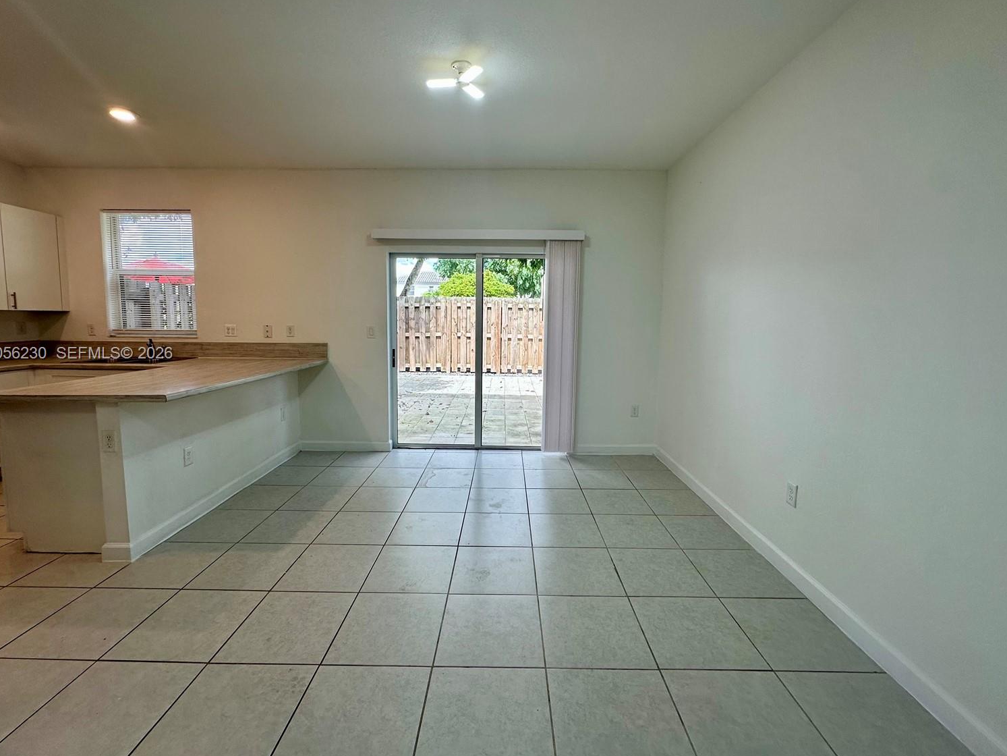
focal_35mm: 15
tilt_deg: -4.3
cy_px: 354
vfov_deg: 81.7
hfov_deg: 98.2
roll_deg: -0.4
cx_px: 502
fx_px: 436
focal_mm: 2.22
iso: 50
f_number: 2.2
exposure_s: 1/120
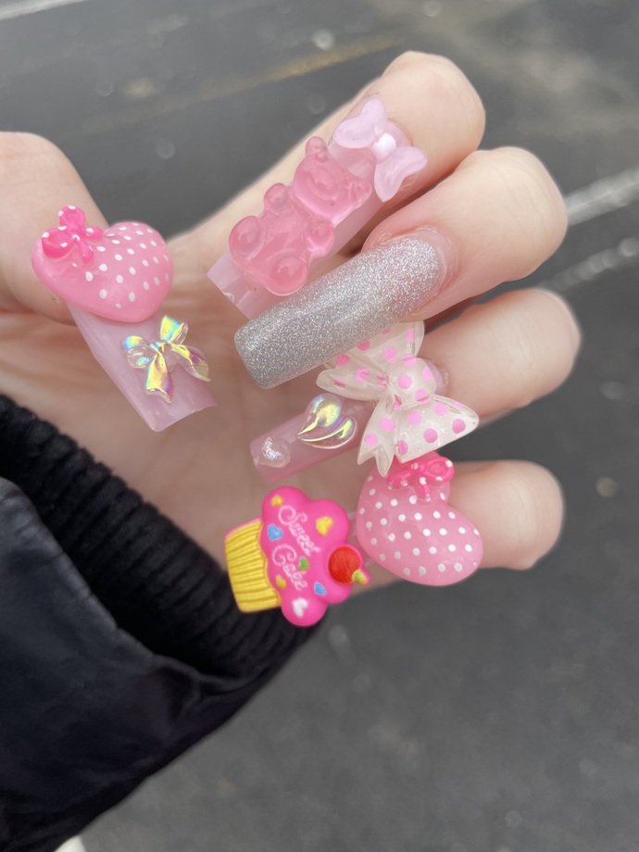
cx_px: 320
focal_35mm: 26
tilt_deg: -53.5
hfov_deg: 53.1
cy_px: 426
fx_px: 640
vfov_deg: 67.3
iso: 32
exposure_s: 1/442
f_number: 1.6
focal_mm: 4.2
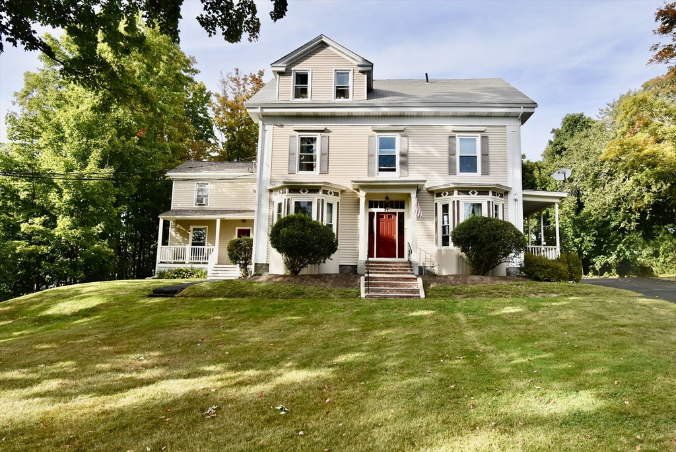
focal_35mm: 24
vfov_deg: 53.2
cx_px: 338
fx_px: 451
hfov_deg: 73.7
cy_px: 226
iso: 140
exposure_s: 1/250
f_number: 8
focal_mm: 16
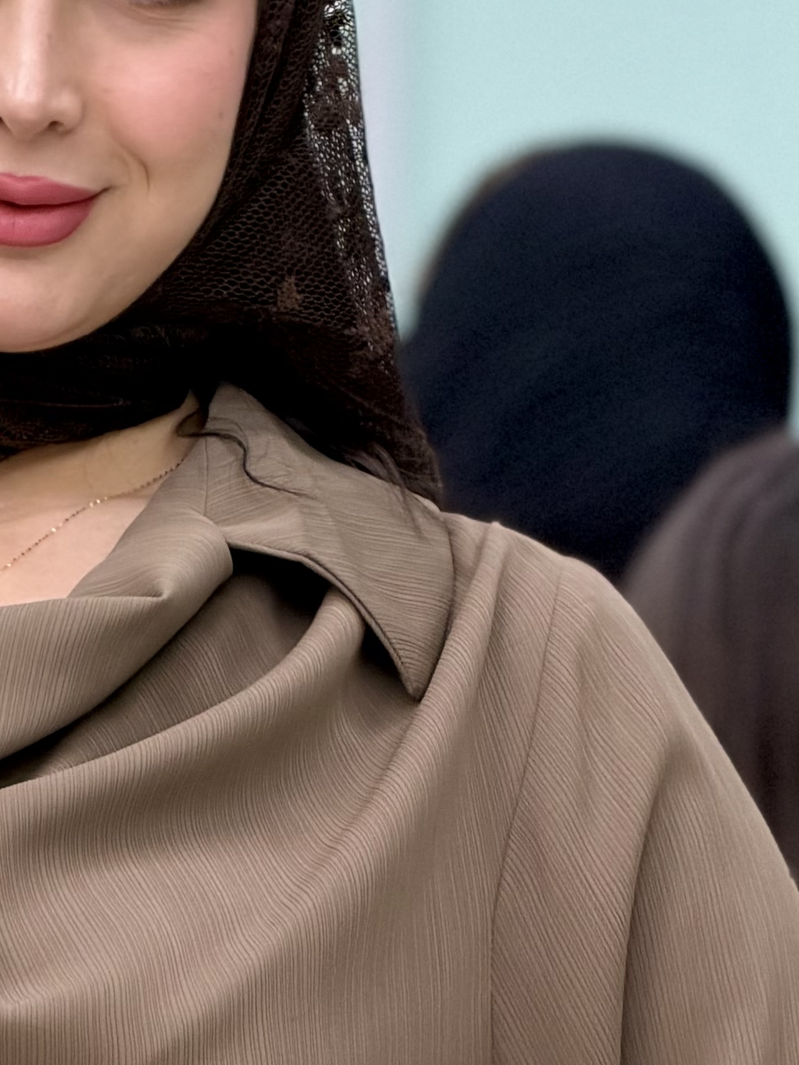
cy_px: 1141
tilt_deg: -3.5
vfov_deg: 6.3
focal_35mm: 315
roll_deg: -0.7
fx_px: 9693
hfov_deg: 4.7
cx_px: 85
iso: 200
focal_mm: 16.89
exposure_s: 1/100
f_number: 2.8
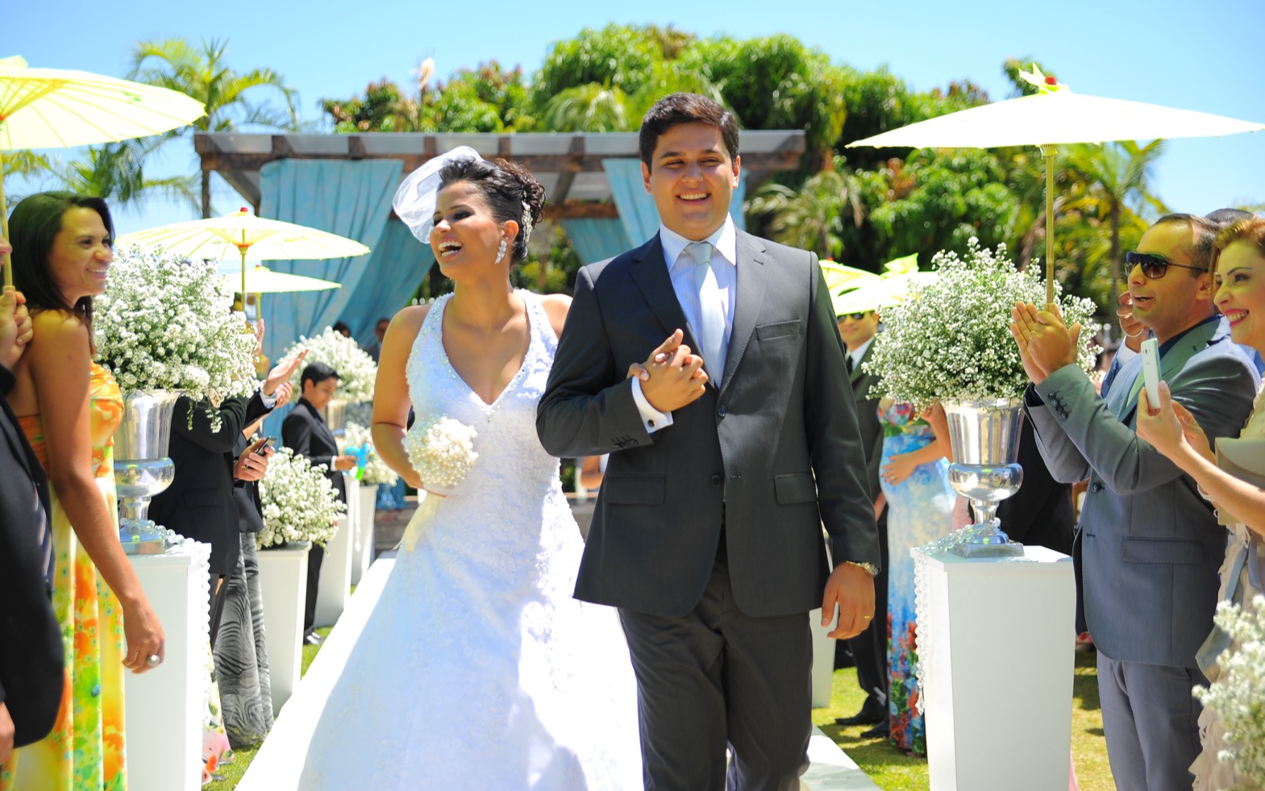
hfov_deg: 37.5
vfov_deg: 24.0
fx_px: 1862
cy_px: 367
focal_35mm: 54
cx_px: 622
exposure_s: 1/1250
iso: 160
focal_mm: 52
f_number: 3.2
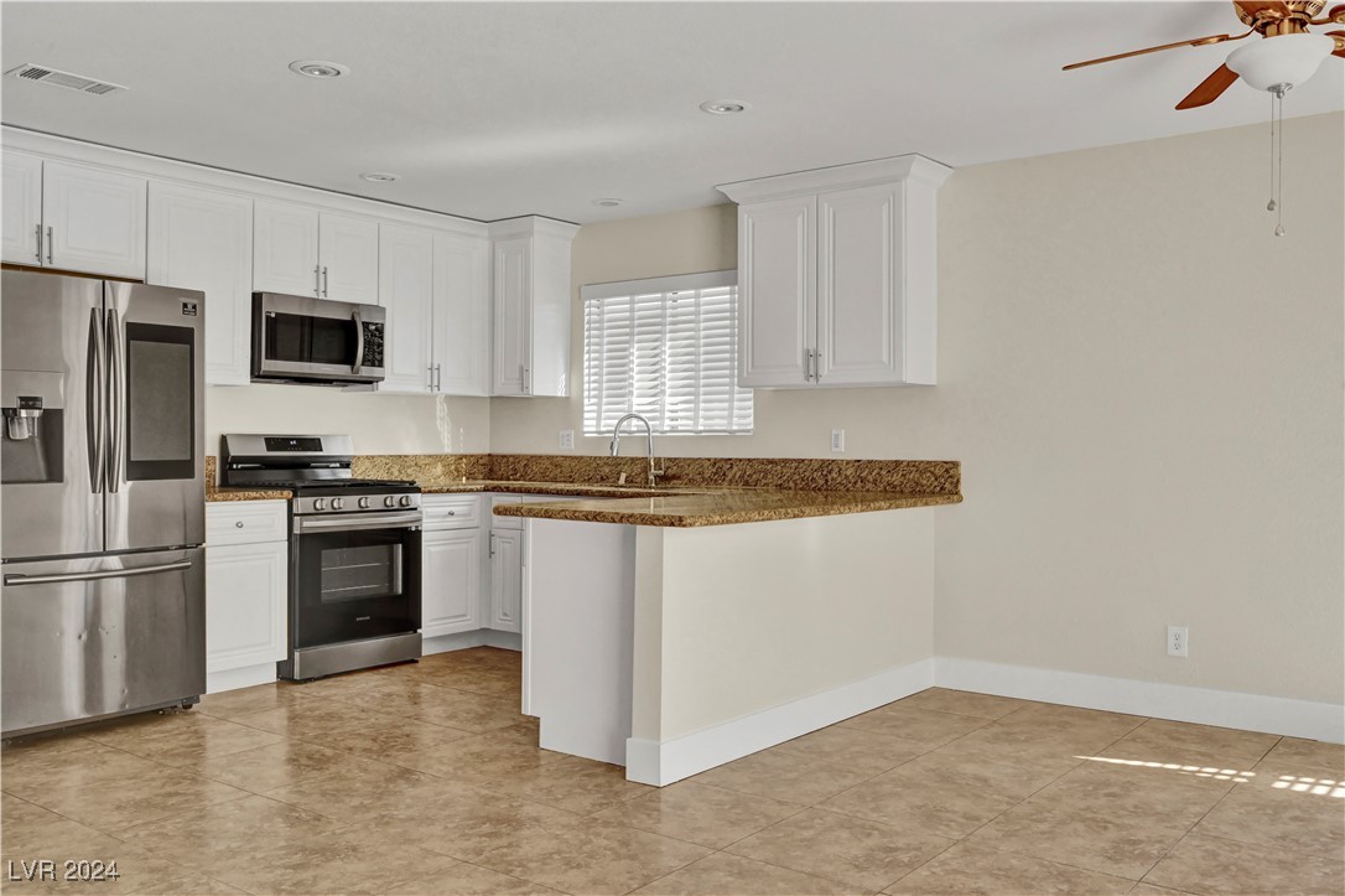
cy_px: 448
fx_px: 1120
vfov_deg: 43.6
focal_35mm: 30
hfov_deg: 62.0
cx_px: 672
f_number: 14
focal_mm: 30
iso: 1600
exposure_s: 1/125
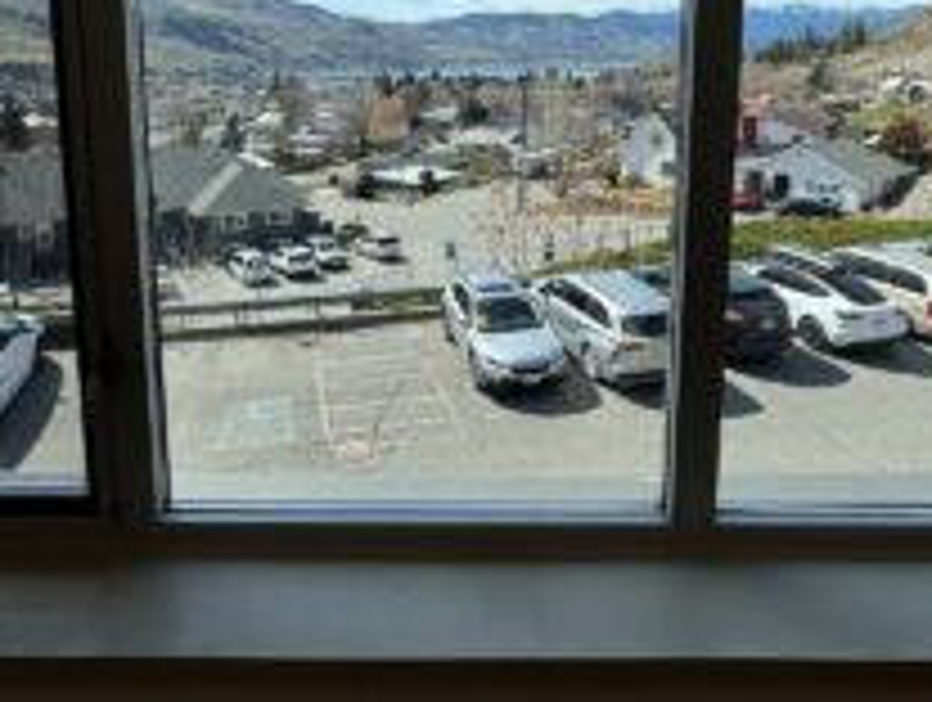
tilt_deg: -9.2
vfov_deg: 49.1
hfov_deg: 65.2
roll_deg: +0.2
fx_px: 728
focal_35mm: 27
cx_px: 455
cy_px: 162
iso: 50
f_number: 2.2
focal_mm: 2.22
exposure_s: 1/1449
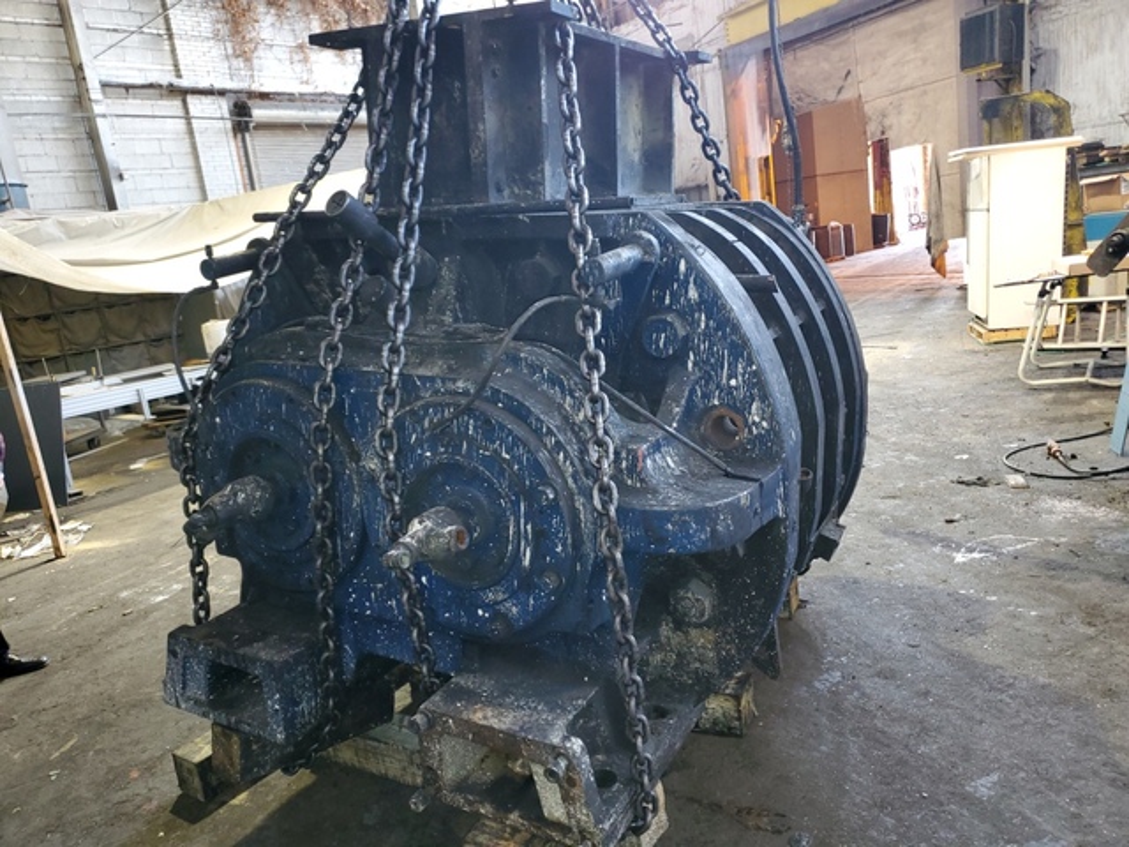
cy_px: 424
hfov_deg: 67.3
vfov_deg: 53.1
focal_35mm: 26
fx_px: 848
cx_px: 564
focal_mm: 4.3
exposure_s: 1/13
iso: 160
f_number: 1.5
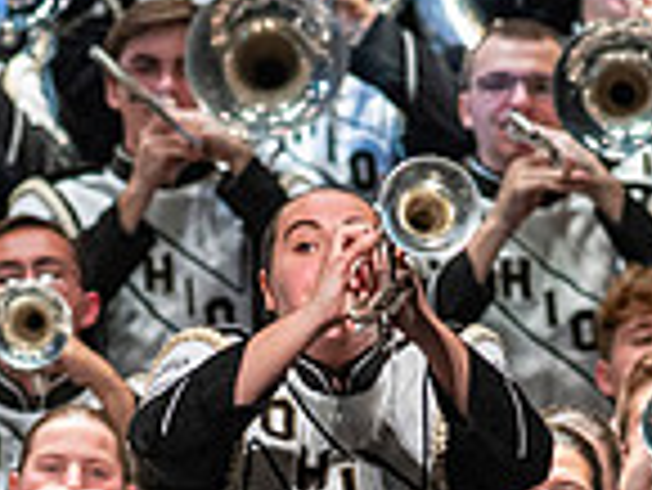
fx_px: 21678
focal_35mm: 1150
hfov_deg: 1.7
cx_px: 292
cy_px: 760
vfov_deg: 1.3
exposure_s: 1/400
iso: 5000
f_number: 5.6
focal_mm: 300
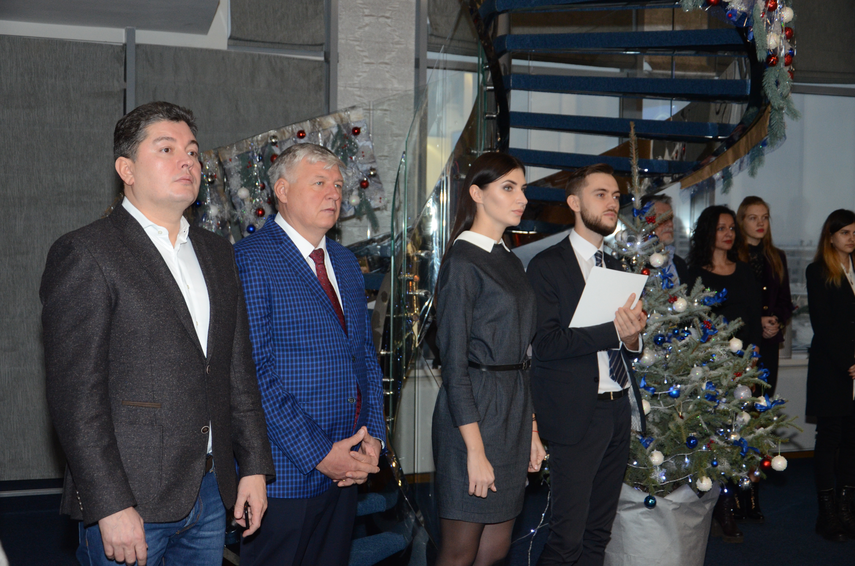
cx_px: 428
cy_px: 283
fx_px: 1209
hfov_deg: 39.0
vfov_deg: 26.4
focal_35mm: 51
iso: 1250
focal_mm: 34
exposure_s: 1/160
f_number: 4.2
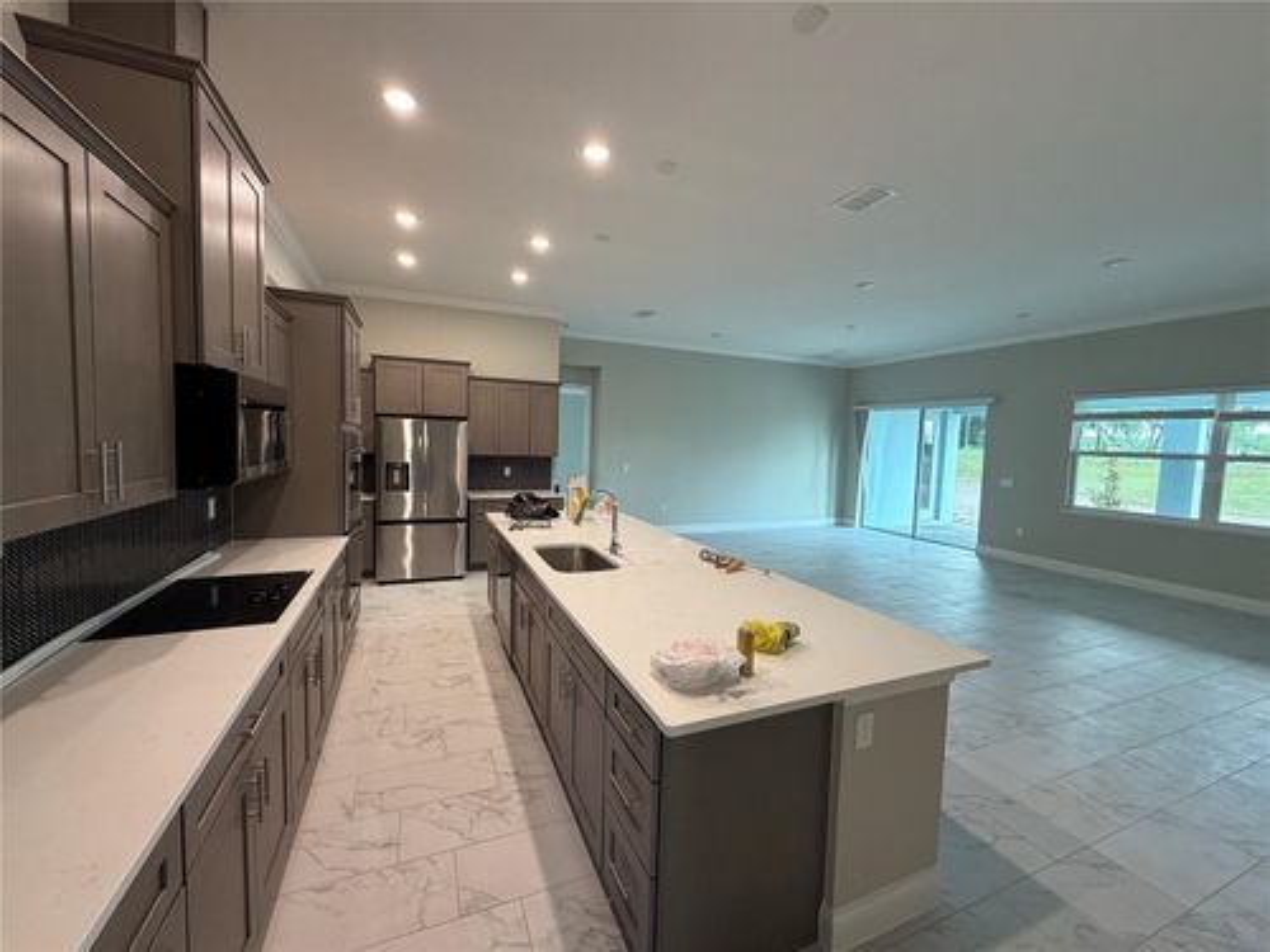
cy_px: 476
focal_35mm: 14
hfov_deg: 102.1
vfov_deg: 85.7
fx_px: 514
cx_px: 635
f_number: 2.2
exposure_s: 1/120
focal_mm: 2.22
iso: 250
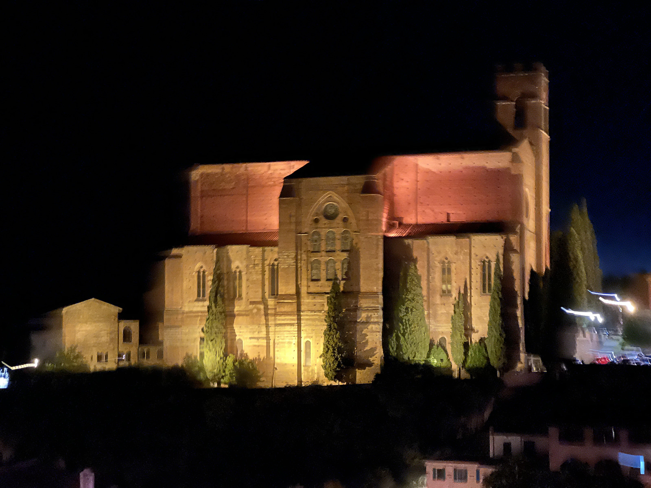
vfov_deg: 19.1
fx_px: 1448
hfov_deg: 25.3
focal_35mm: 77
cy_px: 244
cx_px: 326
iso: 500
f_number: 2.8
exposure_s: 1/2
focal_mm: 9
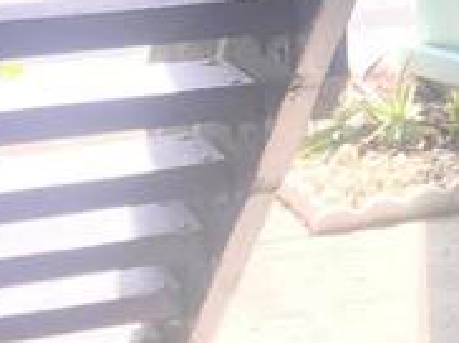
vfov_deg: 9.4
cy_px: -197
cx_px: 870
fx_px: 2026
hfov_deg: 11.8
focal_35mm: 153
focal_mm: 4.15
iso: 25
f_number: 2.2
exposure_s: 1/123
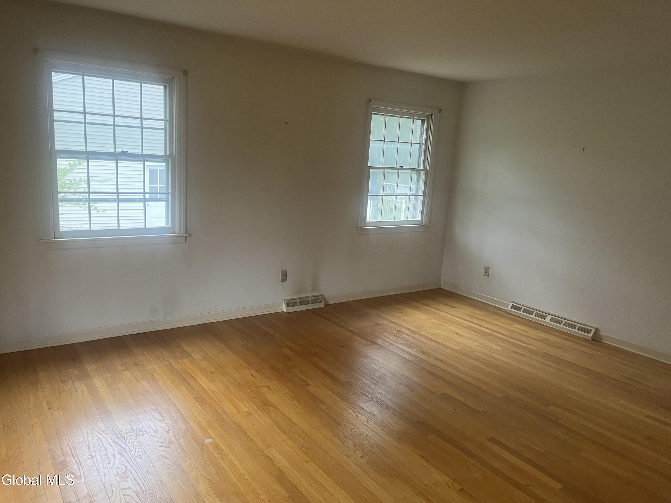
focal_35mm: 26
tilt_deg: -11.1
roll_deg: -2.9
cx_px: 336
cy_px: 252
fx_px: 504
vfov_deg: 53.1
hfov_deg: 67.3
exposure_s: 1/60
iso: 160
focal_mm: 5.1
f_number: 1.6
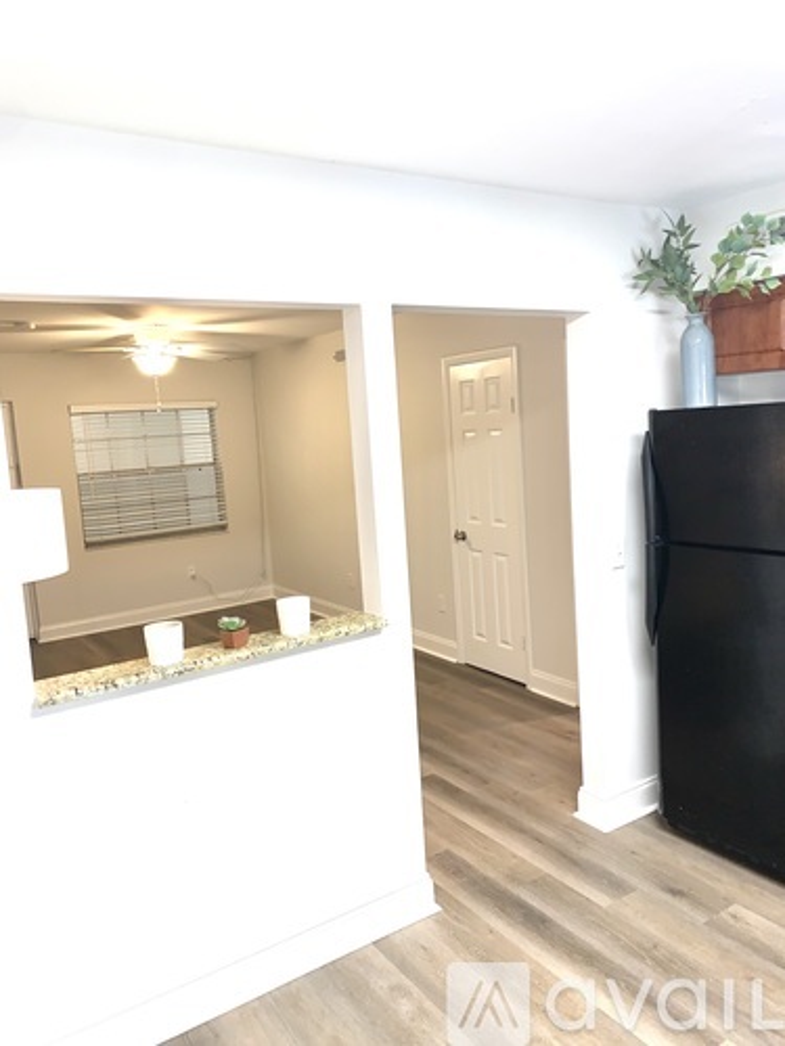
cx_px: 392
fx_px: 786
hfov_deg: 53.1
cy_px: 523
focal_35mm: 26
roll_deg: +3.3
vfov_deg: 67.3
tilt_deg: -7.6
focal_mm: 4.25
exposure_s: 1/22
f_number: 1.8
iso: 25
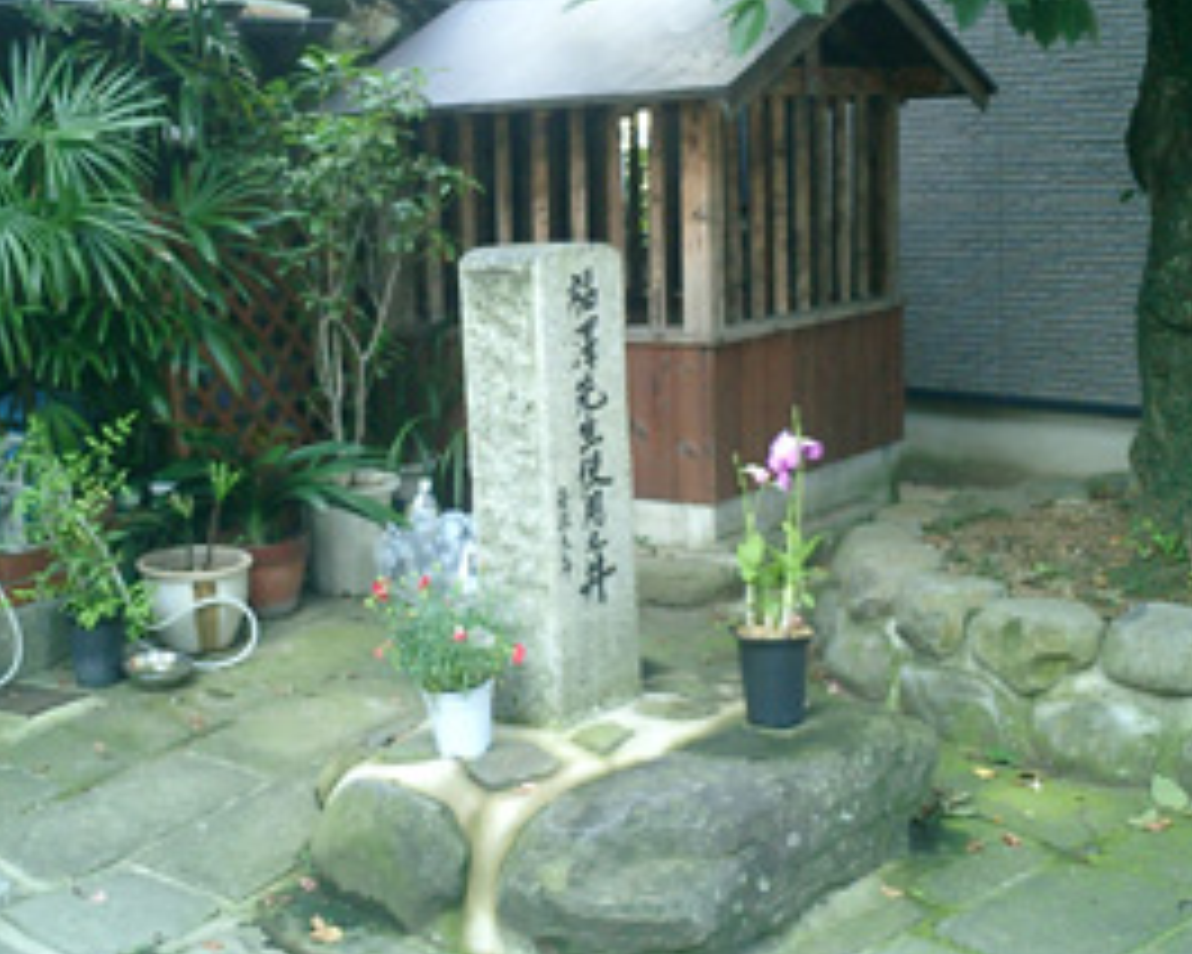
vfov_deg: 28.5
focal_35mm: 53
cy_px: 382
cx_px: 562
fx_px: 1870
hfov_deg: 35.4
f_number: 3.2
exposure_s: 1/60
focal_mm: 7.5
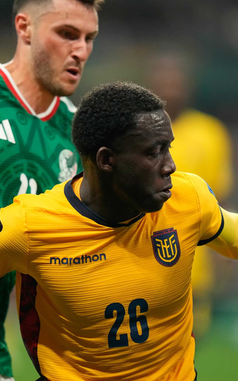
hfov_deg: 2.1
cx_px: 119
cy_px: 190
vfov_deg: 3.4
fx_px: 6363
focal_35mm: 613
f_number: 2.8
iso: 3200
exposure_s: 1/2000
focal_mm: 400
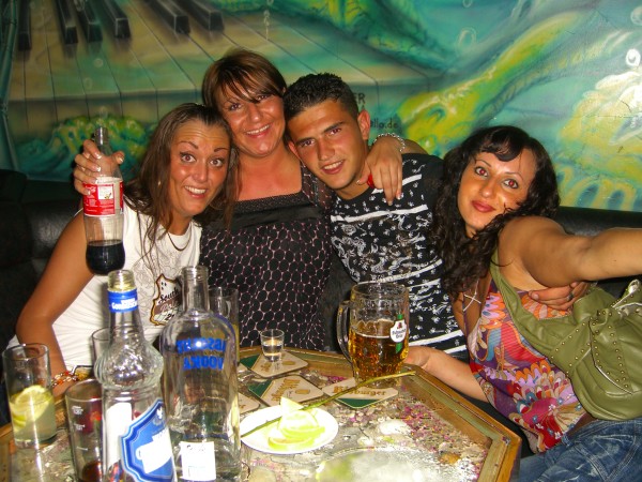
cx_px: 321
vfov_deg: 37.7
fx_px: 705
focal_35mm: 38
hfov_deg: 49.0
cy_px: 241
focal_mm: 7.9
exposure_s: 1/60
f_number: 2.8
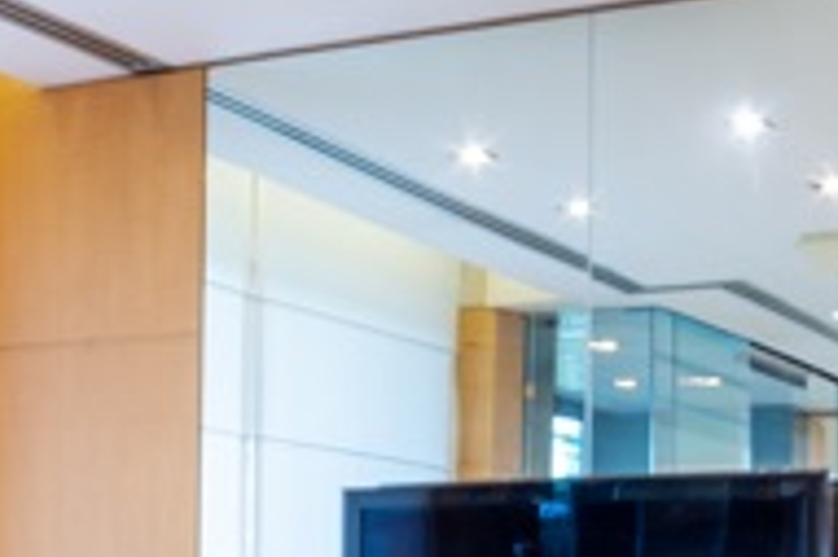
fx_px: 2186
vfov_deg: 13.9
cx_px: 92
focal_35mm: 94
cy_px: 754
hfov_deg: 21.3
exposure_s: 1/1.67
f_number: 11
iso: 100
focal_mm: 14
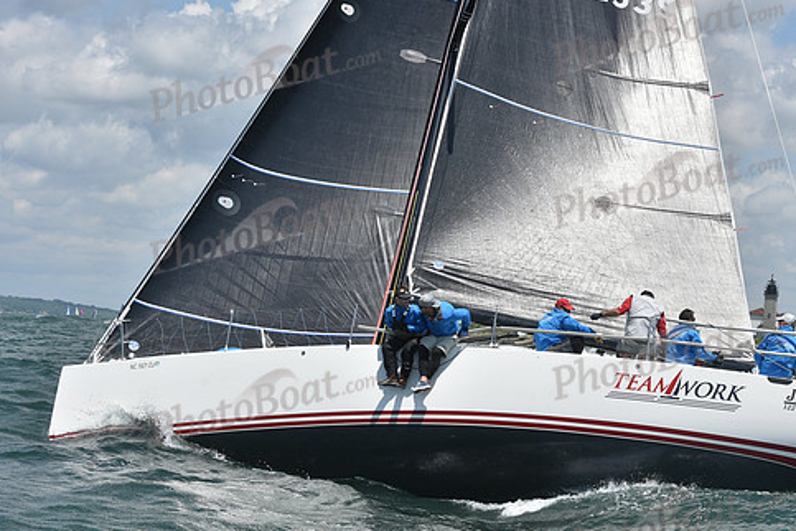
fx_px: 1857
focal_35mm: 84
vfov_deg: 16.3
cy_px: 294
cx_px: 468
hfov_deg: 24.2
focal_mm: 70
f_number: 8
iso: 250
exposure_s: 1/1250
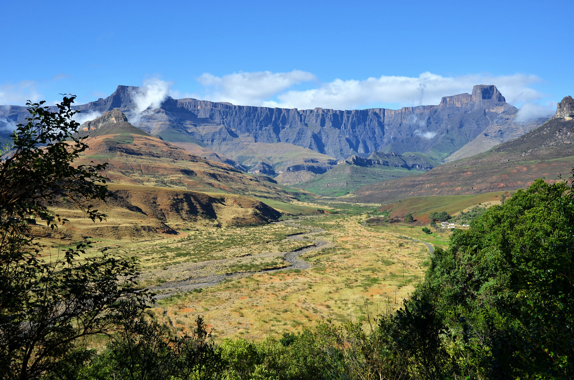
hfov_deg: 49.6
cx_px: 287
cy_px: 190
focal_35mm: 39
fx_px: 621
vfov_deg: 34.1
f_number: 8
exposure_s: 1/500
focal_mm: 26
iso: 100
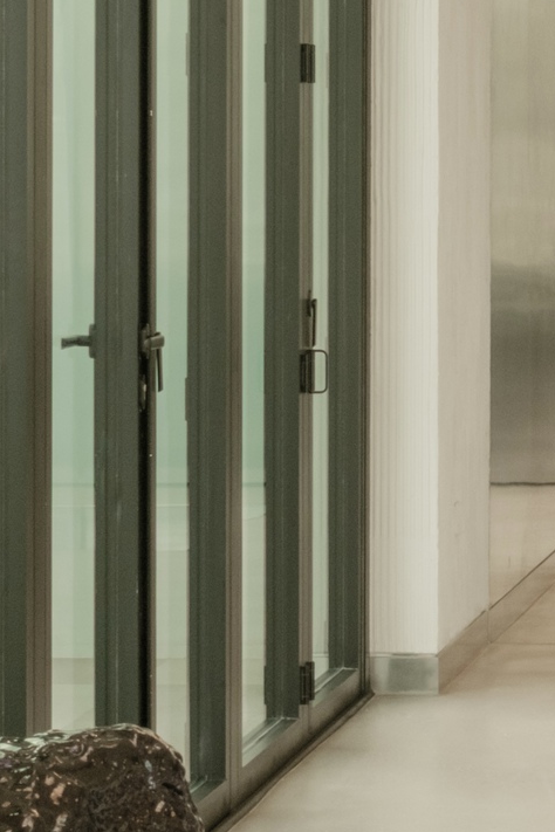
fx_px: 4000
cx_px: 962
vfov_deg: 11.8
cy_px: 158
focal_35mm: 173
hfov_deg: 7.7
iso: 400
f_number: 11
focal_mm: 27.5
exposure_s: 1/50
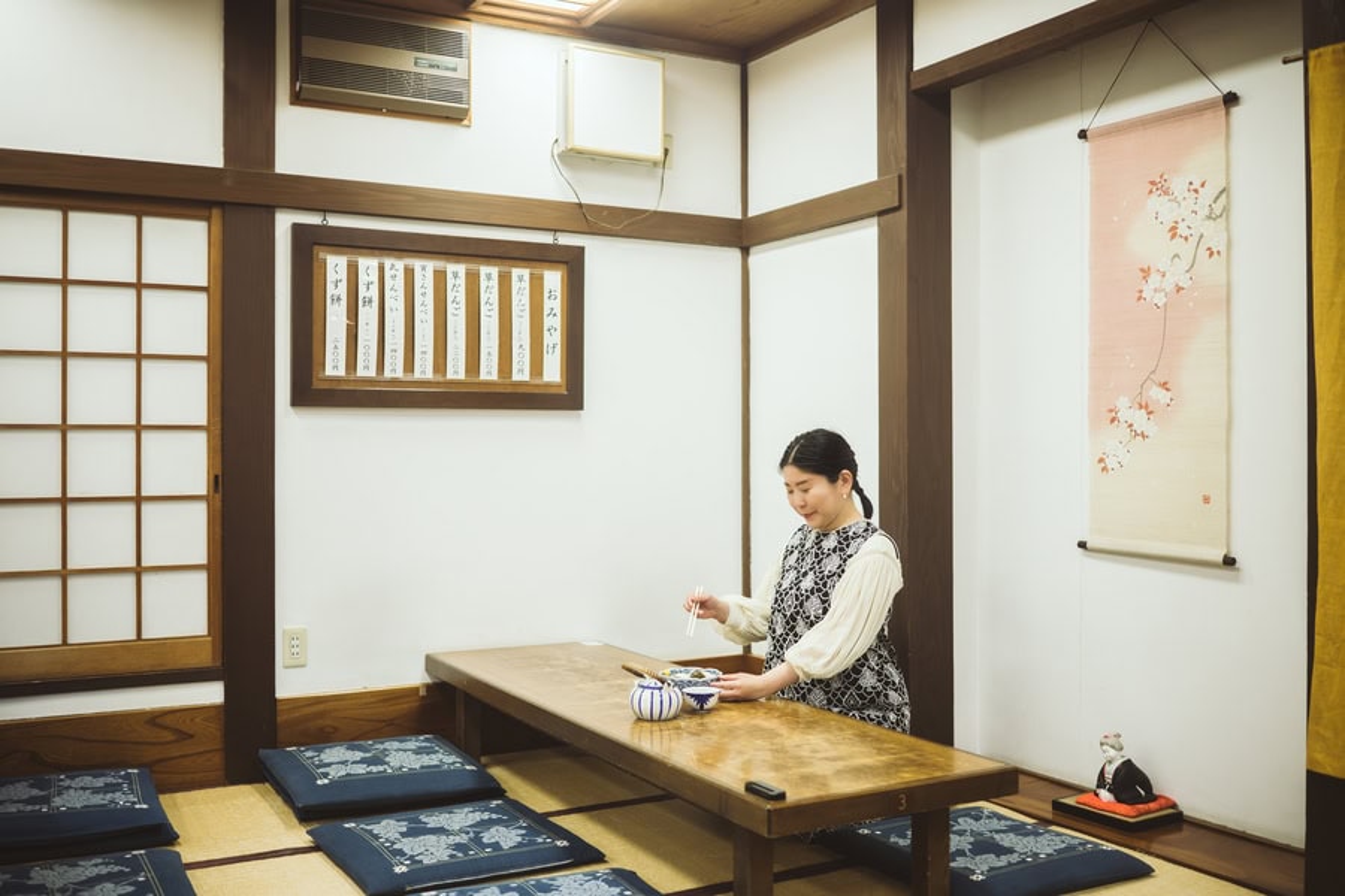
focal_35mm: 35
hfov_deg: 54.4
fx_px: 1308
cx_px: 672
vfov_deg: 37.9
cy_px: 448
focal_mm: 35
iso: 400
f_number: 1.8
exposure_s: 1/80
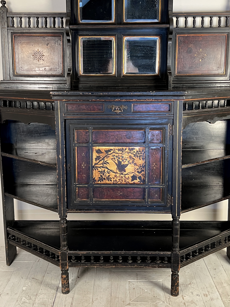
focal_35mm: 37
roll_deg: +1.5
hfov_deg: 38.7
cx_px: 114
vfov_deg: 50.0
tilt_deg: -9.9
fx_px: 328
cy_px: 130
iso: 320
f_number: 1.5
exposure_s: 1/60
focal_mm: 5.7
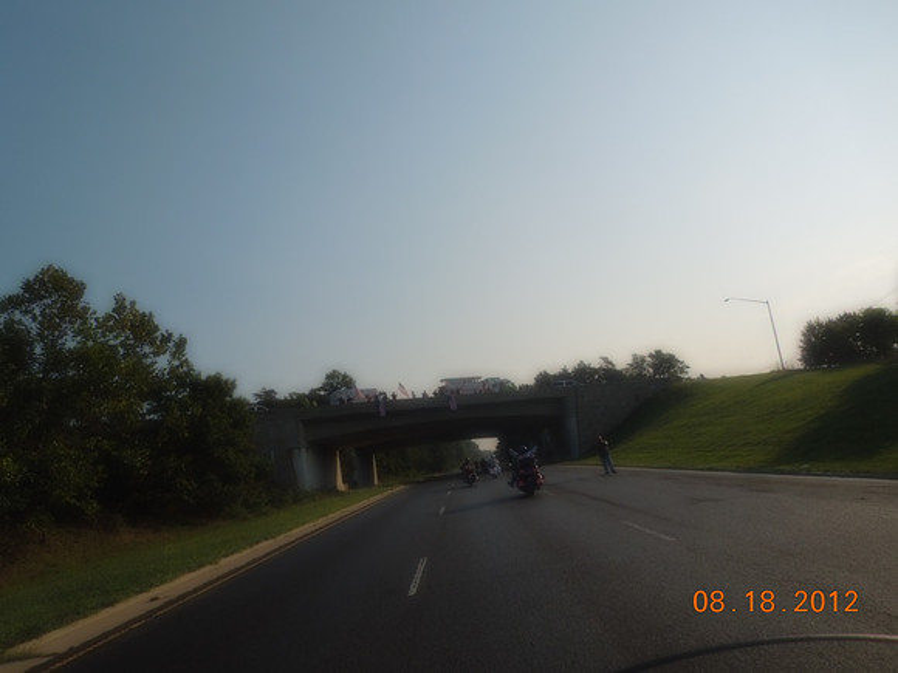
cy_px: 336
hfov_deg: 69.4
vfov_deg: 54.9
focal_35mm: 25
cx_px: 449
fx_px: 649
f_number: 6.6
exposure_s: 1/800
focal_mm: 4.5
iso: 100
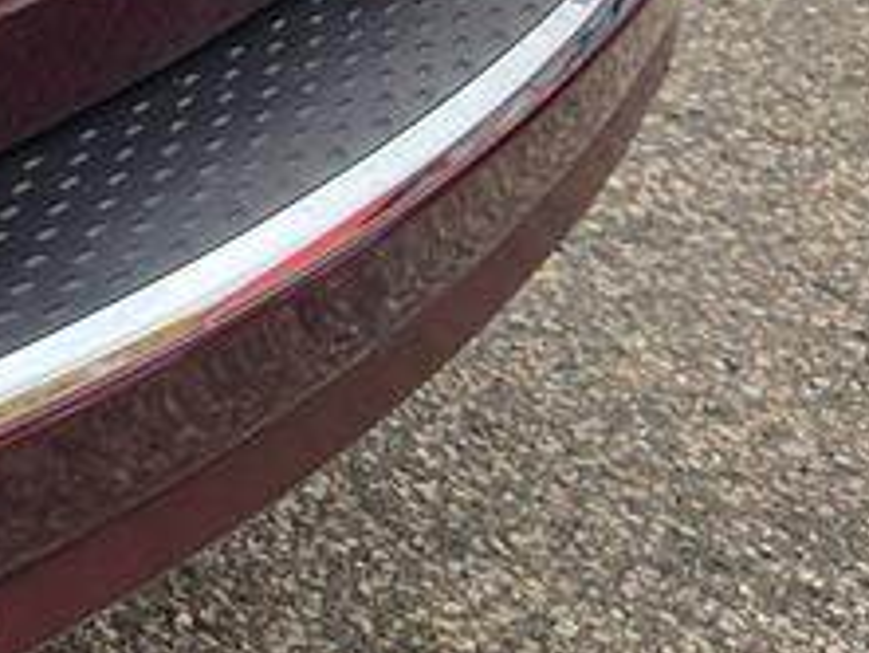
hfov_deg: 11.7
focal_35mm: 133
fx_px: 3341
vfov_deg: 10.3
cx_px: -1309
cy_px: -622
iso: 25
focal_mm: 6.3
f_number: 1.7
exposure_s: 1/359
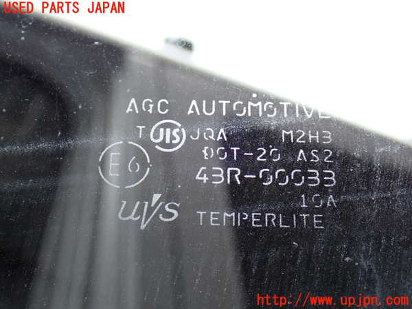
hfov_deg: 31.2
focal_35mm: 62
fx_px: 738
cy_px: 154
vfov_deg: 23.7
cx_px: 206
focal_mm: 11.09
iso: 100
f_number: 3.6
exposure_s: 1/125
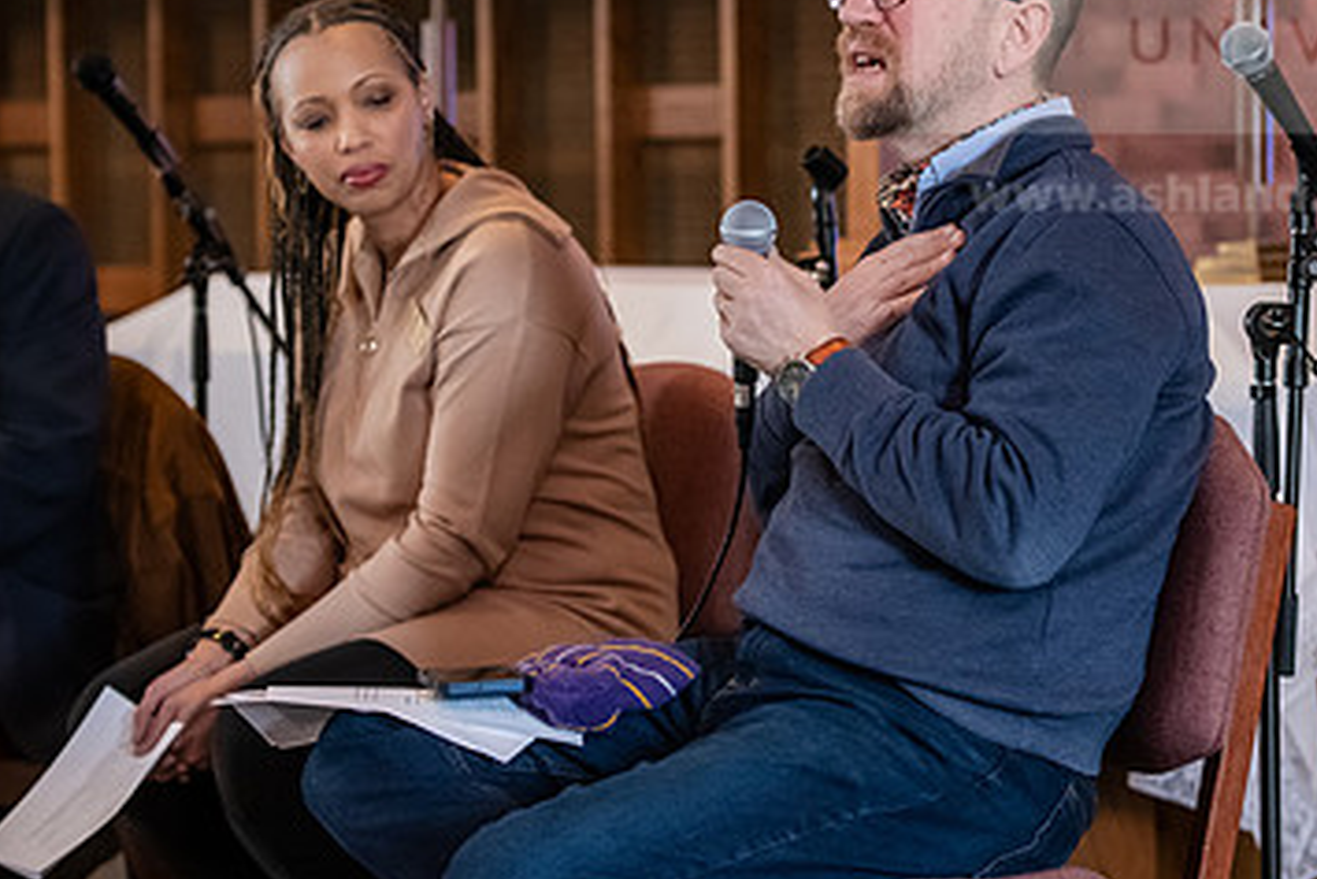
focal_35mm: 147
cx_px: 801
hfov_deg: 13.9
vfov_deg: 9.3
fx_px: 5380
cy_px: 273
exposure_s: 1/200
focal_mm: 90
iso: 4000
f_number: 3.2
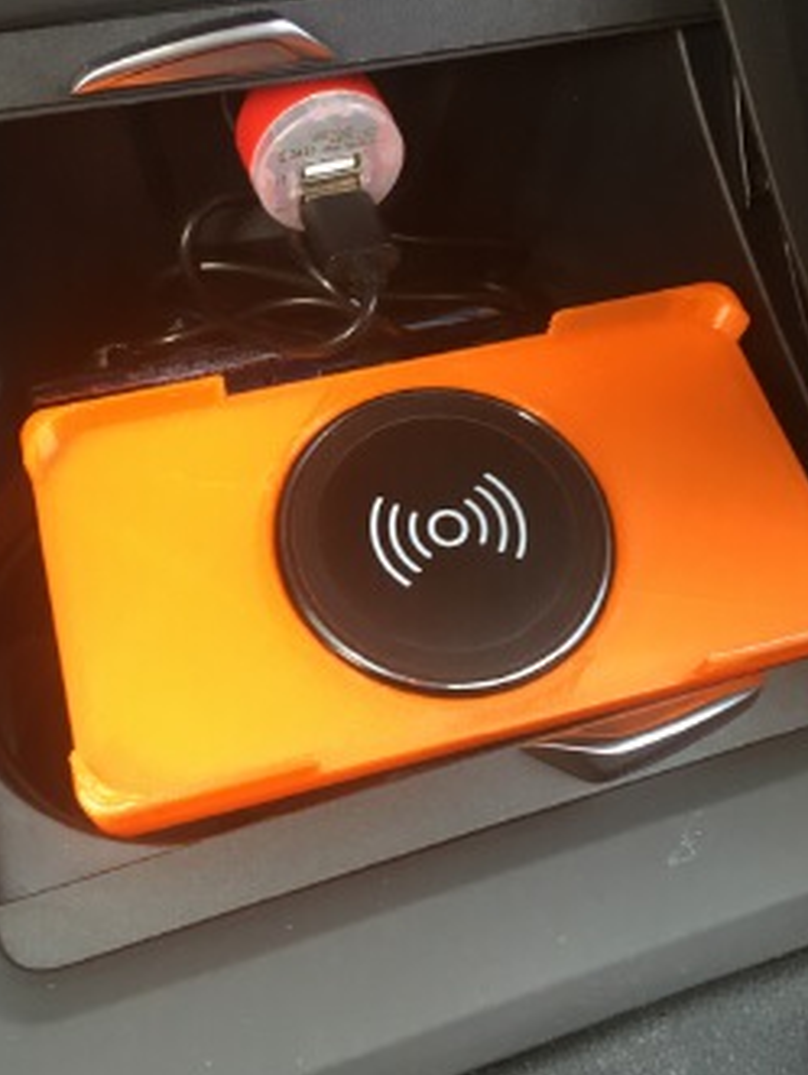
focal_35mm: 35
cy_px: 490
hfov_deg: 40.7
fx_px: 1087
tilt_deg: -56.8
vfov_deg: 52.5
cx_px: 363
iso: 64
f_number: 2.2
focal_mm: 4.15
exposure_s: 1/30
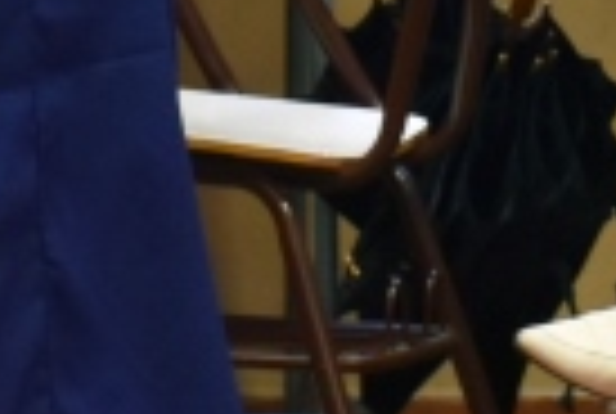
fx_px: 7288
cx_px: 522
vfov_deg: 3.2
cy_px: -497
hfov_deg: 4.8
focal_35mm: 425
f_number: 4.2
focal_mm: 38
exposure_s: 1/60
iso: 800
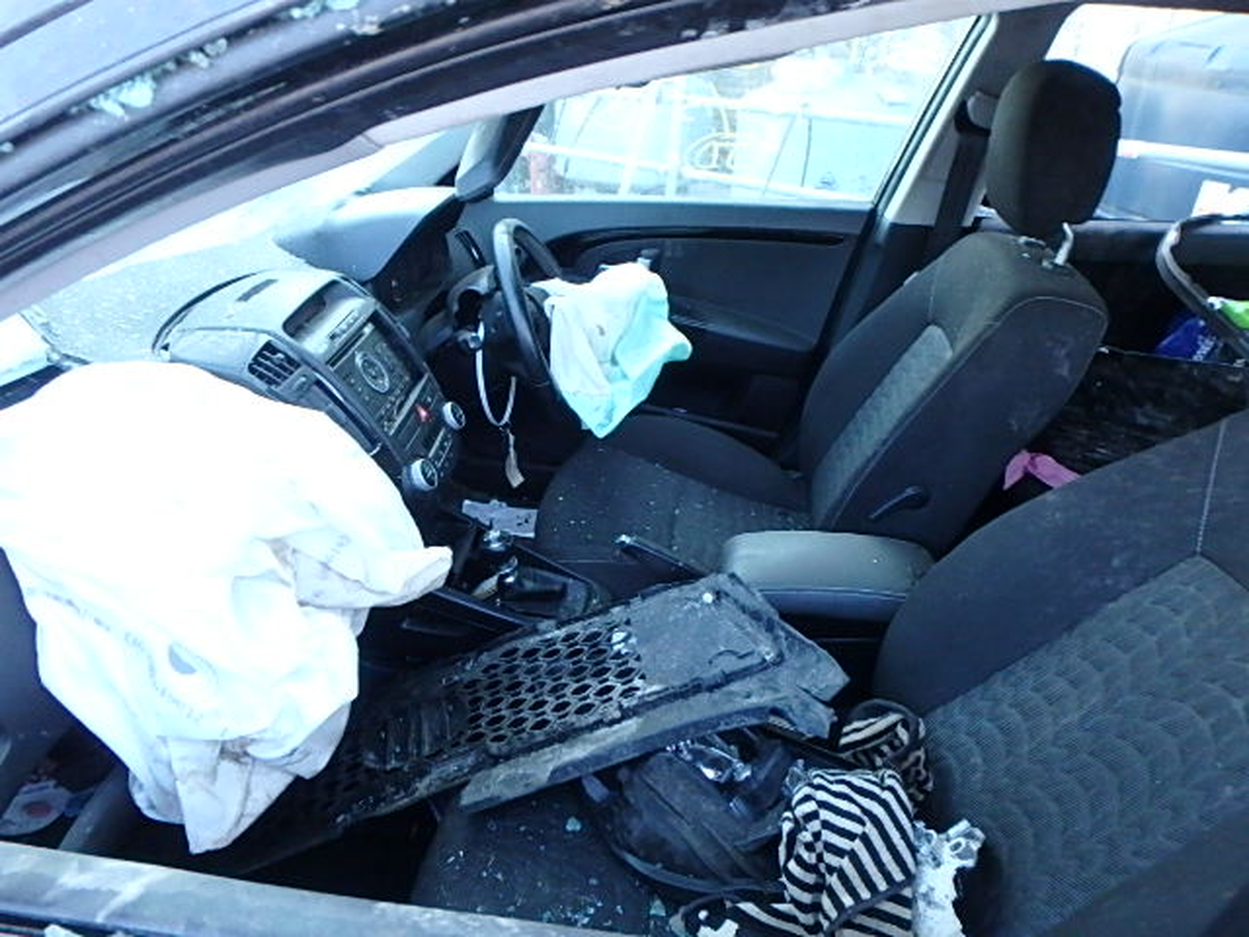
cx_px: 624
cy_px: 468
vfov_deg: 63.4
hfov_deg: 79.0
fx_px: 758
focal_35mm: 21
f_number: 3.5
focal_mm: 3.7
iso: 800
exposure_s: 1/125
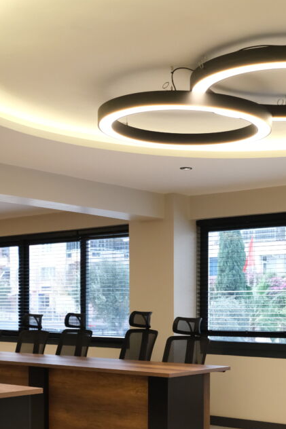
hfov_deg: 23.7
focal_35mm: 57
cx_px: 174
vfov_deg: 34.1
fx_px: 680
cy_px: 339
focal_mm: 20
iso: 1600
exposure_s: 1/160
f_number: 4
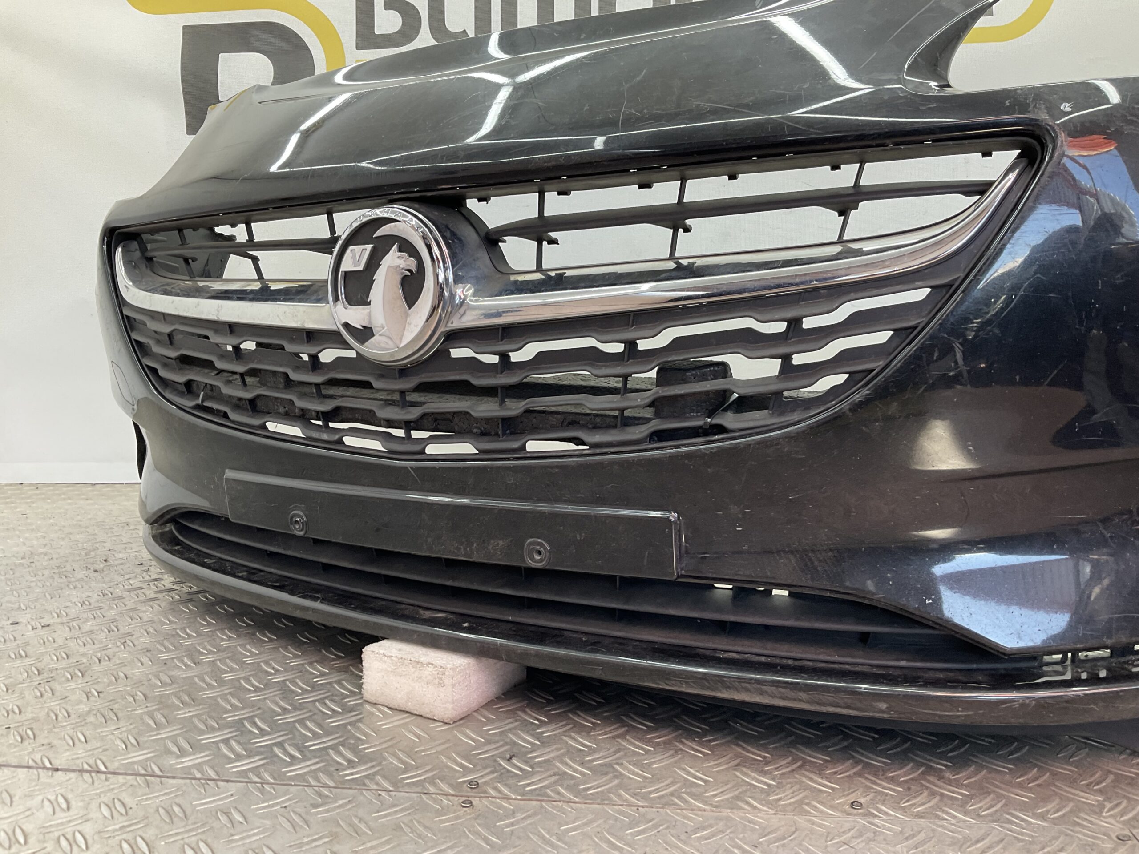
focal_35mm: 29
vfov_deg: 48.2
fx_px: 954
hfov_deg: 61.7
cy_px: 427
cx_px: 570
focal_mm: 3
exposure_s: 1/100
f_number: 1.8
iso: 50
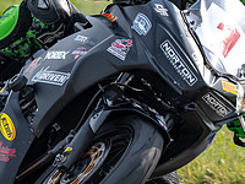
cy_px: 85
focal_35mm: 1672
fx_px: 11834
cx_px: 157
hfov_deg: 1.2
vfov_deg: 0.9
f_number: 10
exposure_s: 1/1250
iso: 900
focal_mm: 600
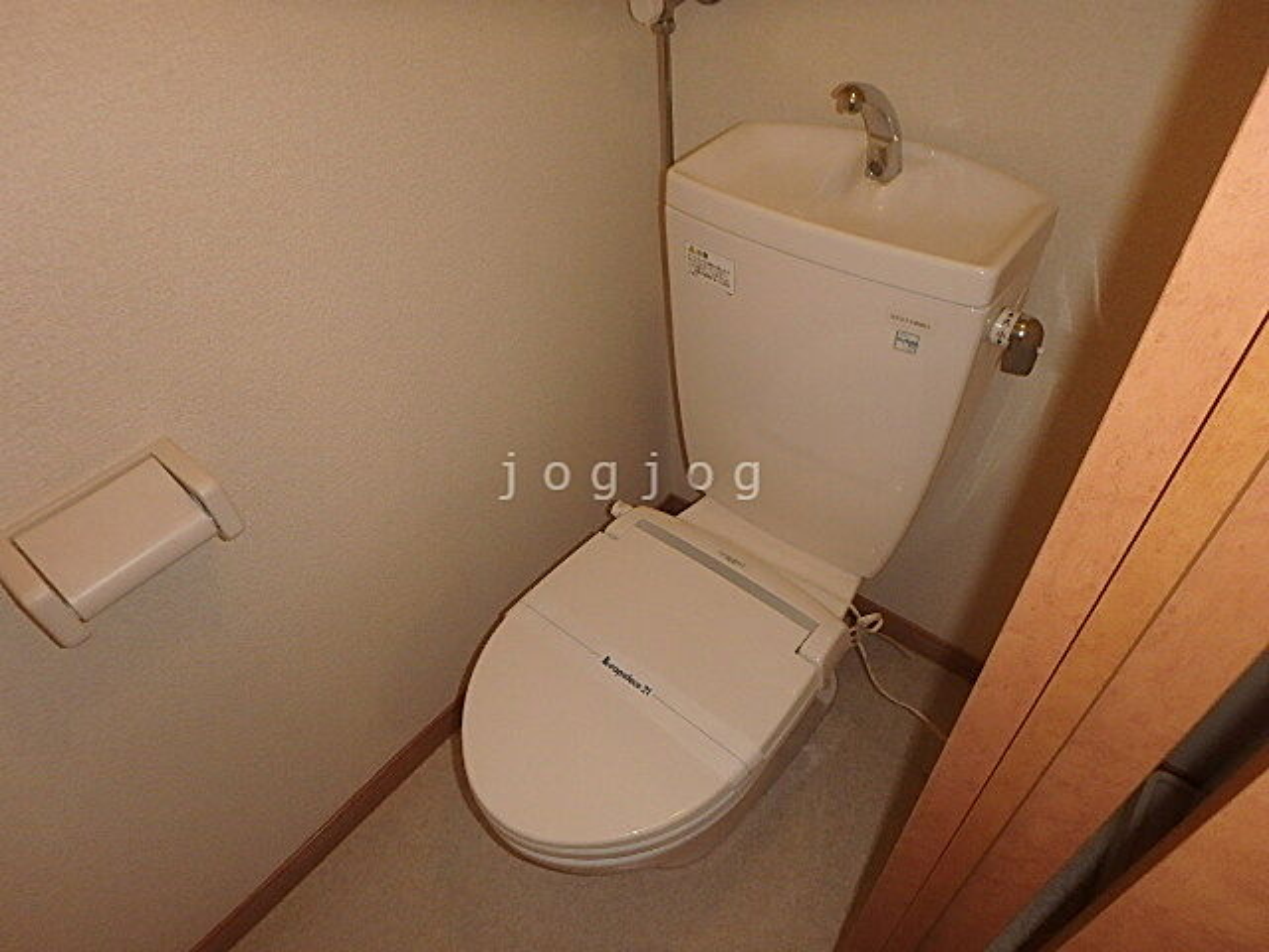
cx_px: 634
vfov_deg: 63.4
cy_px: 476
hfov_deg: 79.0
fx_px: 770
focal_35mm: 21
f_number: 3.5
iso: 400
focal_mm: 3.7
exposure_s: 1/30
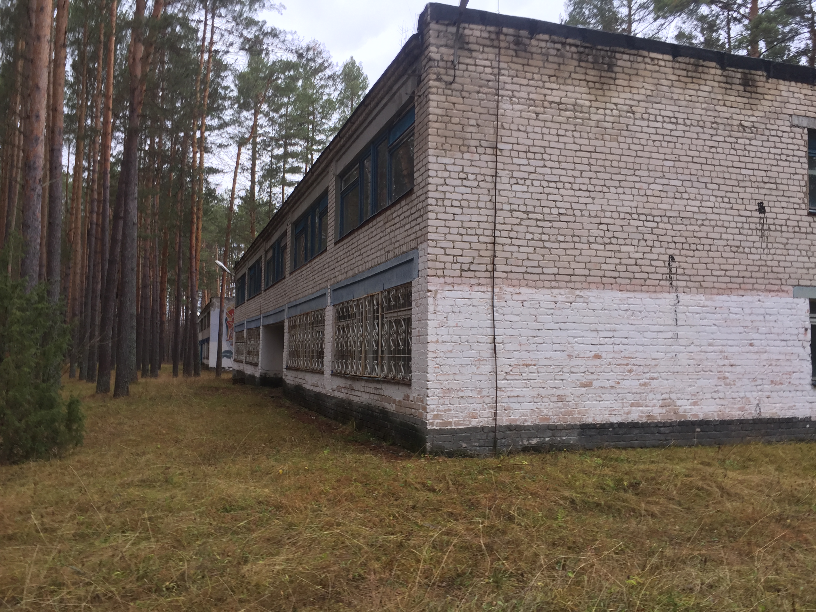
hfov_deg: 61.7
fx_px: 684
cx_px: 408
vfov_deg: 48.2
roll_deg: -2.4
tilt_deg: +5.1
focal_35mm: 29
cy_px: 306
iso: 32
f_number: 2.2
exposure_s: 1/50
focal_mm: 4.15
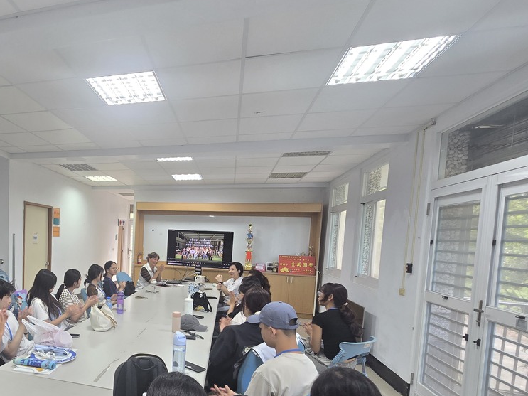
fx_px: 320
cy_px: 256
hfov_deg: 71.8
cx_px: 114
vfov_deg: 62.2
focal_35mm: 21
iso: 100
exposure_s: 1/60
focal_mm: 2.2
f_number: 2.2
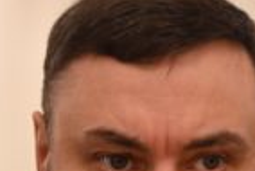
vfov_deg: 1.4
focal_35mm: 977
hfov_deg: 2.1
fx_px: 6927
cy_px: 331
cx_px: 167
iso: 1600
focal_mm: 185
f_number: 2.8
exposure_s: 1/250
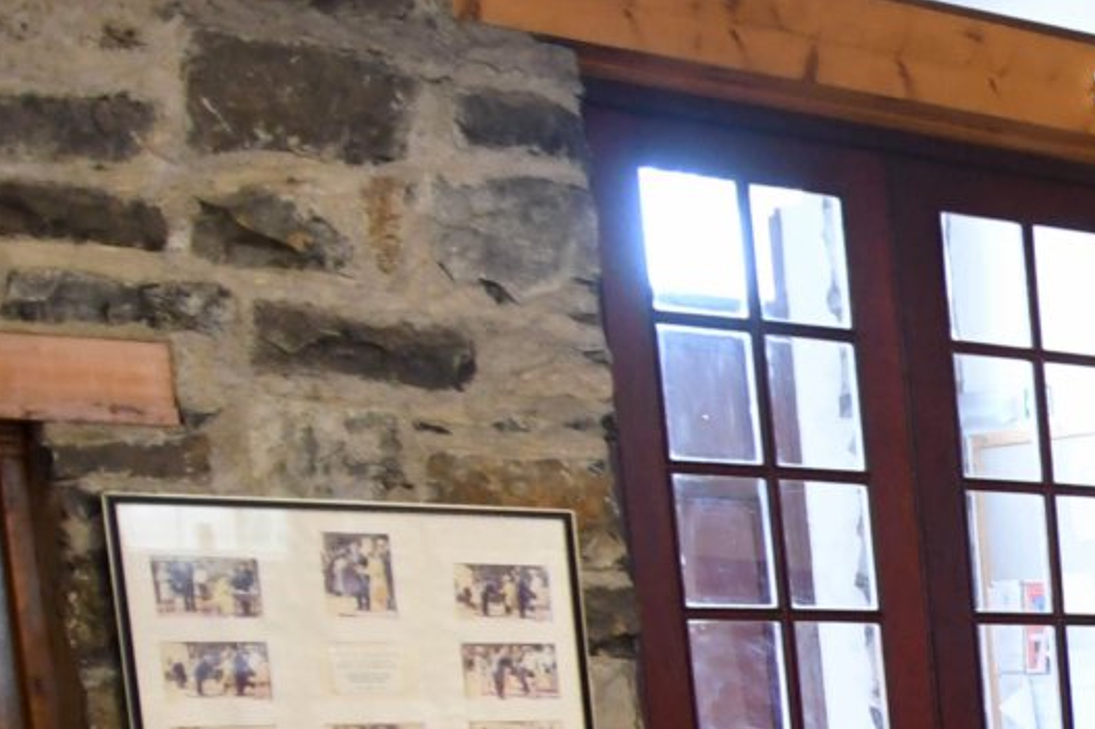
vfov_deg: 17.7
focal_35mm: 70
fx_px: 2128
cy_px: 1050
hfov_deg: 20.1
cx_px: 2015
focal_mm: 12
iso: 1000
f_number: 4
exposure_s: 1/30
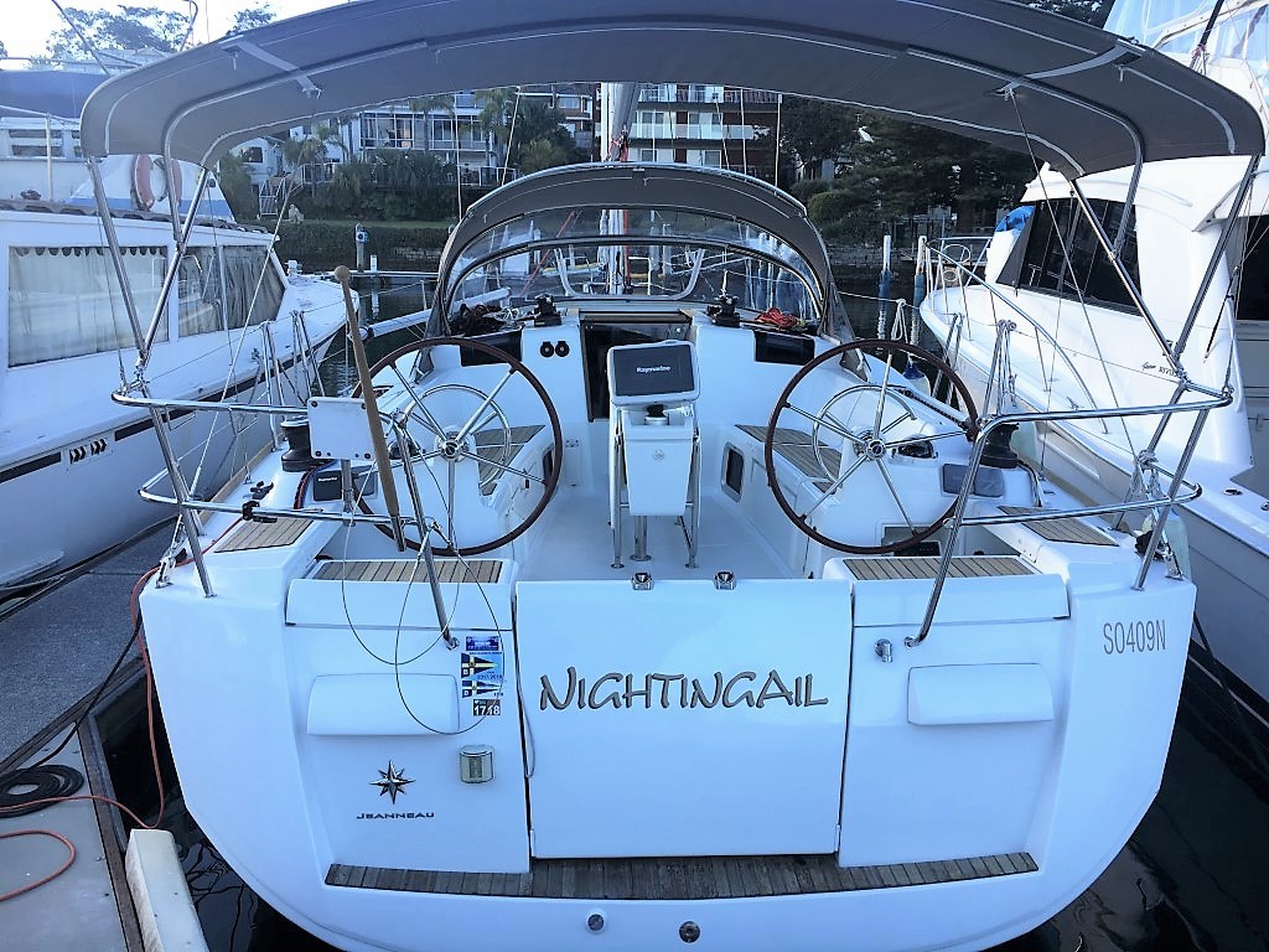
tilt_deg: -12.0
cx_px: 634
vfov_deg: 48.2
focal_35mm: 29
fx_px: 1063
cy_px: 476
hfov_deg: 61.7
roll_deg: -0.4
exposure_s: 1/300
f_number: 2.2
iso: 25
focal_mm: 4.15
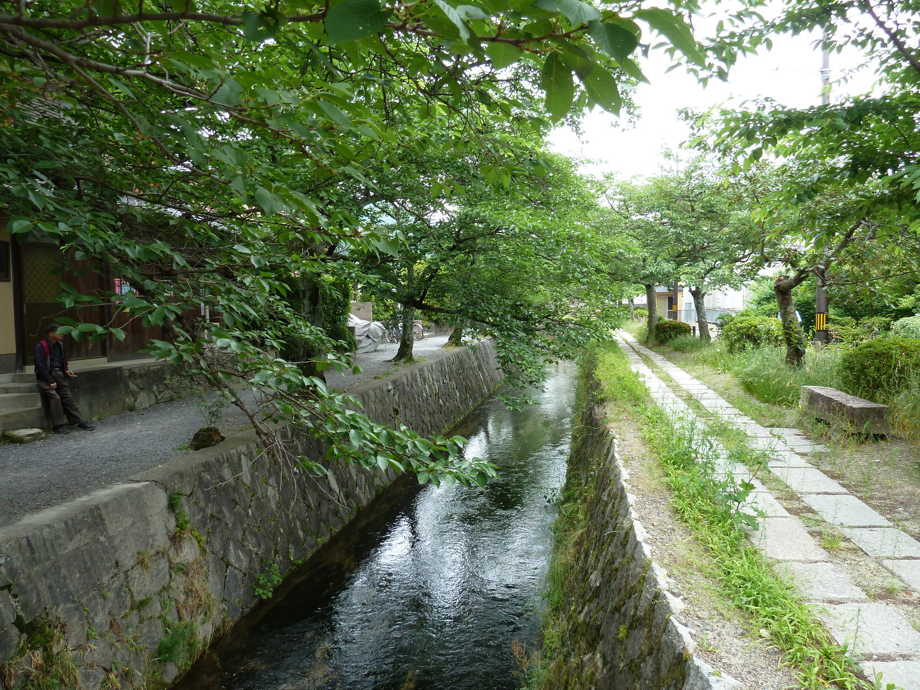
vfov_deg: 54.9
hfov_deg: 69.4
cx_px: 460
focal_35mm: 25
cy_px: 345
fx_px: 664
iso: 80
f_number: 3.3
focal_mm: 4.1
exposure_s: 1/50
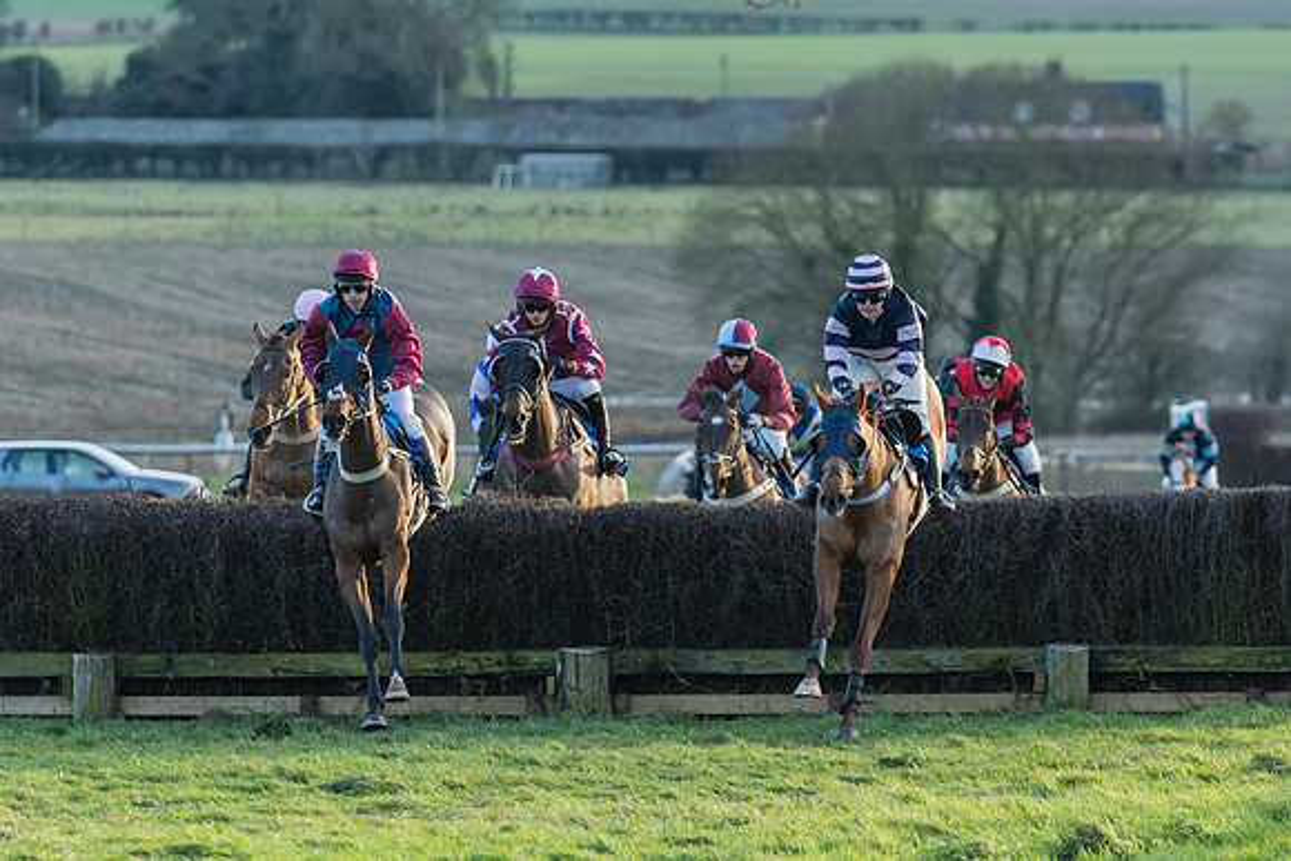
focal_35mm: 407
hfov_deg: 5.1
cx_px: 631
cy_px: 373
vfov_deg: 3.4
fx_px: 14616
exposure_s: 1/1000
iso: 800
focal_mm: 200
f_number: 4
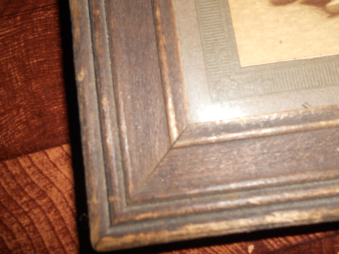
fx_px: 313
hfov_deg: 56.8
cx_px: 170
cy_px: 127
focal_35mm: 32
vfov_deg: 44.2
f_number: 8.8
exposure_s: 1/25
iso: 80
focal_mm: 5.8
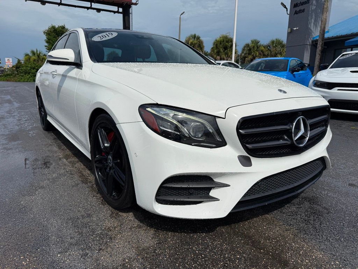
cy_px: 134
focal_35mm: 24
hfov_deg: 71.6
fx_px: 248
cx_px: 179
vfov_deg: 56.8
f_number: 1.78
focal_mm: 6.76
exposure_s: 1/14286
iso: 64
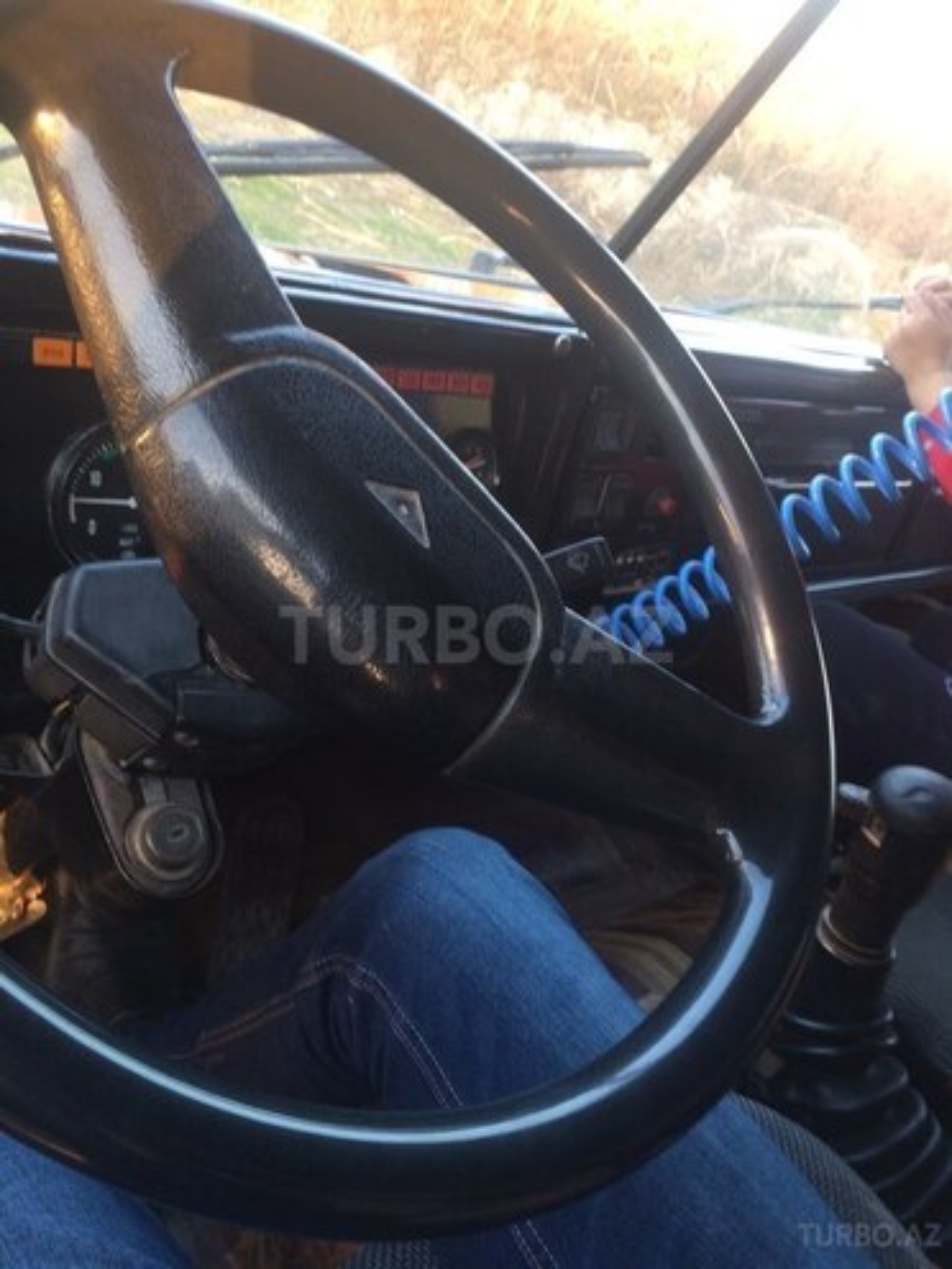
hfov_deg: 48.2
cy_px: 634
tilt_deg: -30.5
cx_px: 476
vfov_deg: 61.7
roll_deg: -22.9
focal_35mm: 29
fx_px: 1063
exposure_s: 1/33
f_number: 2.2
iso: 64
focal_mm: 4.15
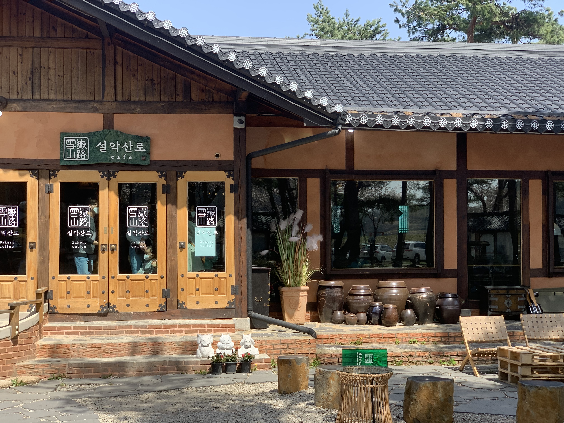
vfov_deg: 28.0
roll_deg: -2.3
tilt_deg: +3.9
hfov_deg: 36.8
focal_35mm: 52
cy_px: 212
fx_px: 847
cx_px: 282
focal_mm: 6
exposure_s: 1/424
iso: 16
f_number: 2.4
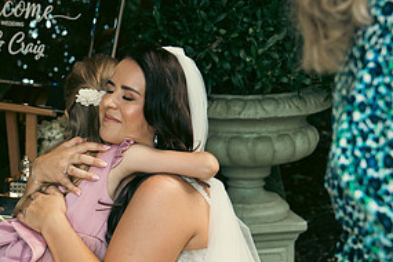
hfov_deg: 16.6
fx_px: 1332
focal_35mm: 122
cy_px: 199
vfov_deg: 11.2
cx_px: 46
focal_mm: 40
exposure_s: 1/200
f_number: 3.5
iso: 500
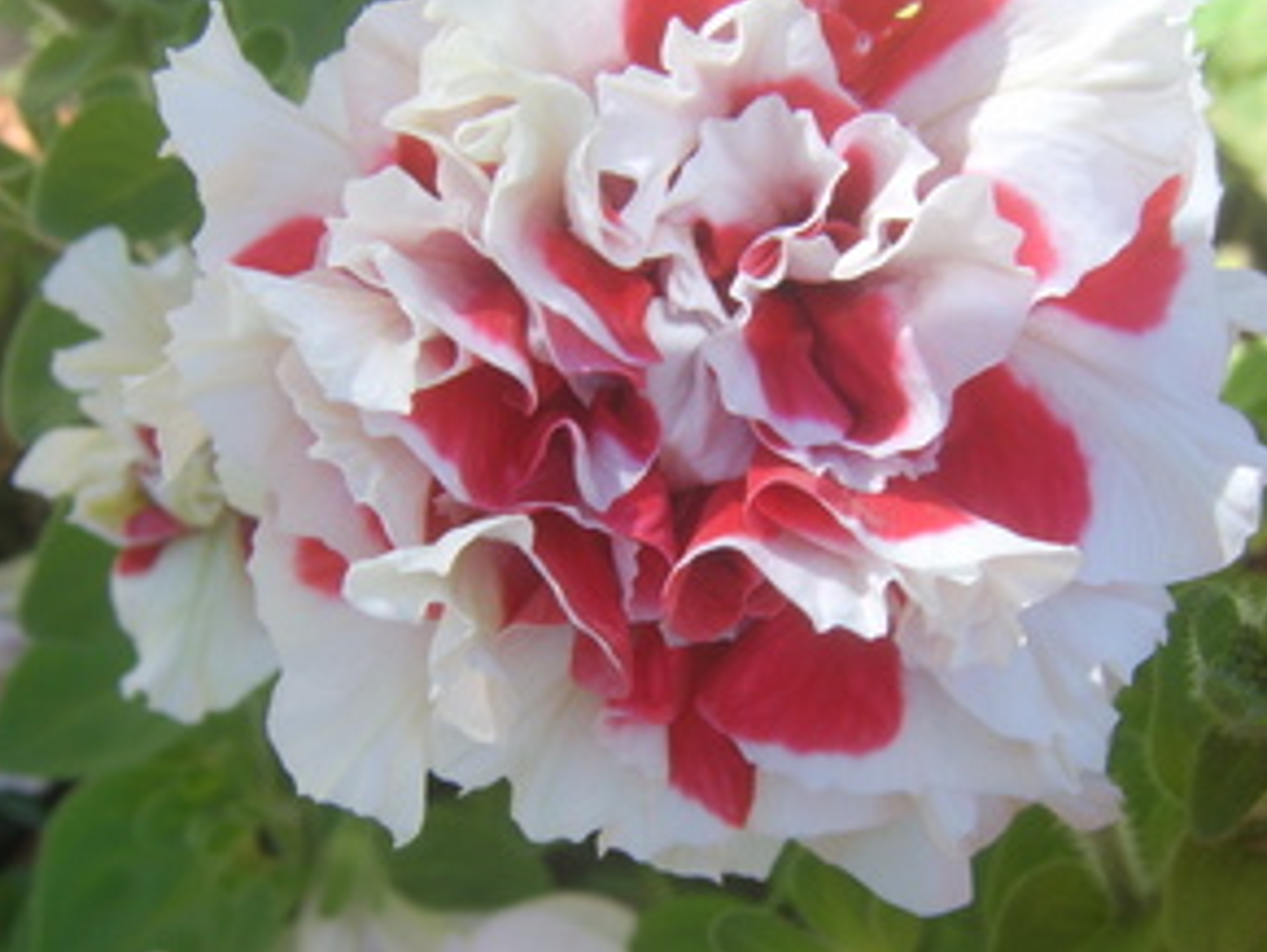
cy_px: 537
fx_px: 1722
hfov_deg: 40.4
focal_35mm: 47
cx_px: 620
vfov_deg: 30.9
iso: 50
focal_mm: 8.13
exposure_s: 1/136
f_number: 4
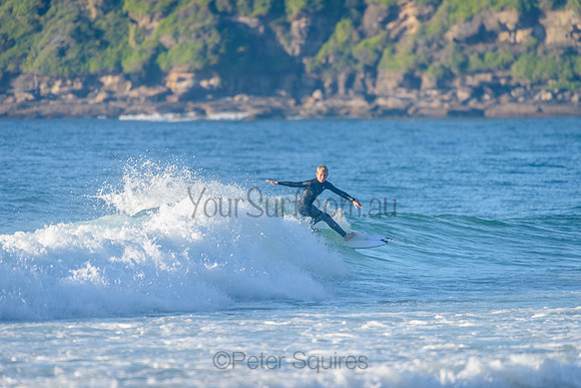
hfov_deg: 4.1
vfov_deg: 2.7
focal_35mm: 500
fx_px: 8076
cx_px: 290
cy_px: 194
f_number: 5.6
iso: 400
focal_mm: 500
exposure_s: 1/2000
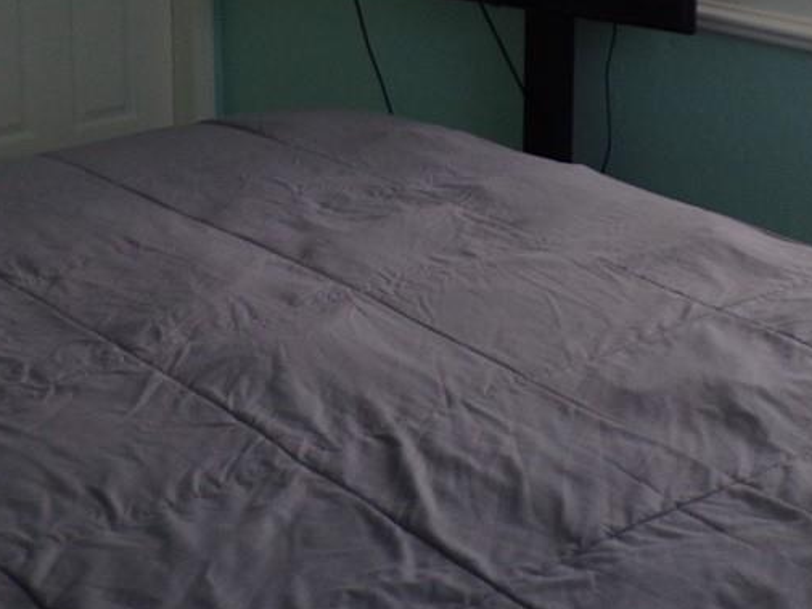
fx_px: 1783
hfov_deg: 25.6
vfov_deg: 18.8
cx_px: 523
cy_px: -29
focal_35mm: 76
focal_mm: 4.3
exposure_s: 1/70
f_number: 3
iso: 80
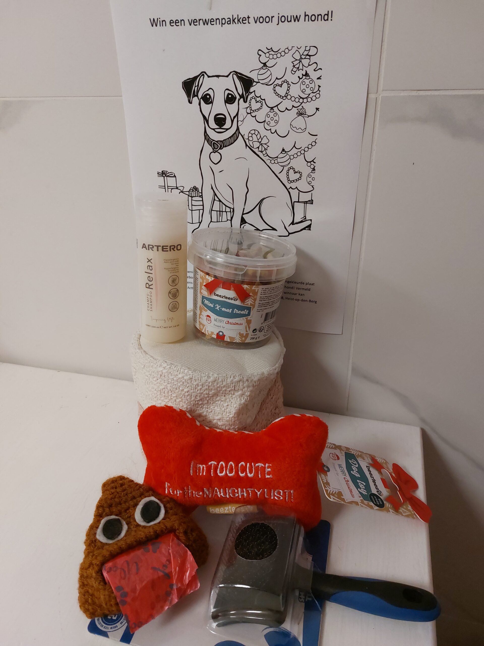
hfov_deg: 56.8
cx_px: 242
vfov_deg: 71.6
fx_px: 447
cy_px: 323
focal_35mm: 24
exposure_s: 1/120
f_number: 1.8
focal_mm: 5.23
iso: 250
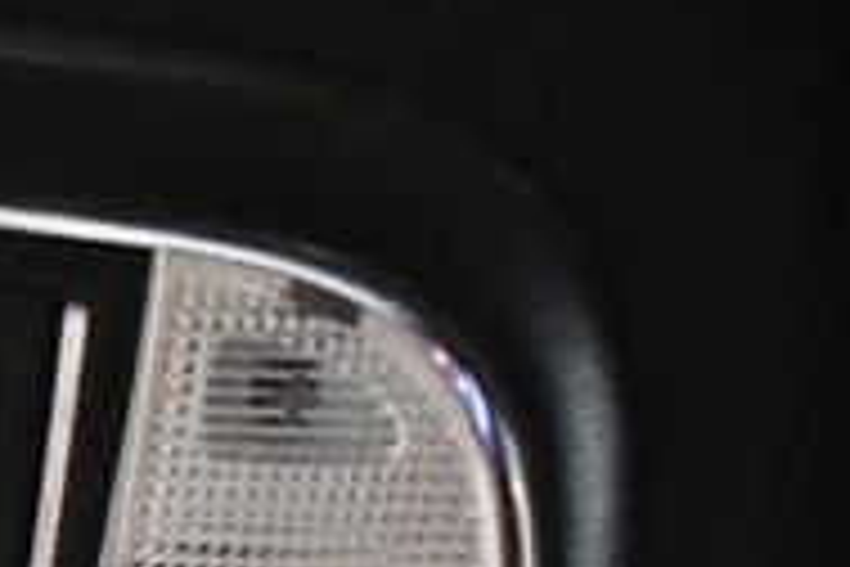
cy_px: 940
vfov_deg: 10.7
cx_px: -513
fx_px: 2880
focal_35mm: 122
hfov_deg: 15.2
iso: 5600
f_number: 3.5
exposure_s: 1/60
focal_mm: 18
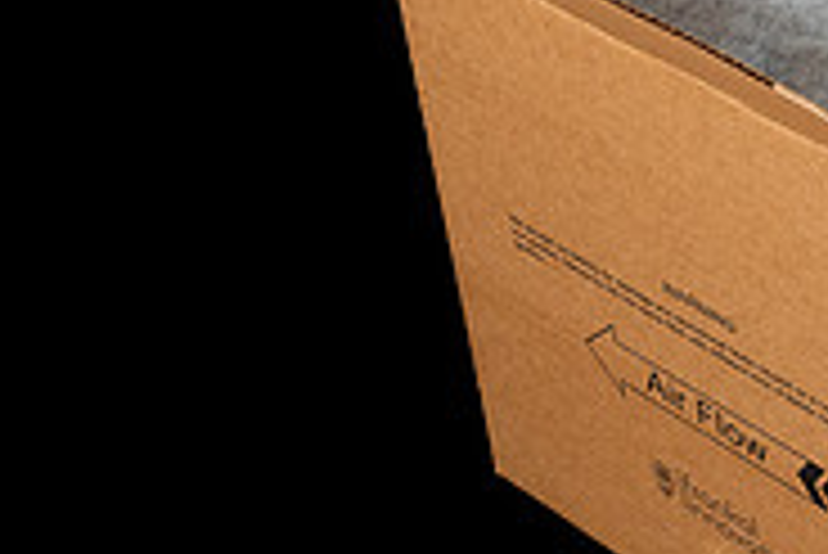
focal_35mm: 145
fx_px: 3338
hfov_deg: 13.6
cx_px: 1066
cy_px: -43
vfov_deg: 9.4
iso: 160
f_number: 8
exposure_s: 1/125
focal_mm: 46
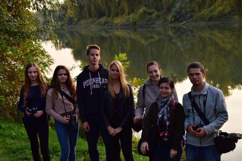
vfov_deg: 22.6
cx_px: 121
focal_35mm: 60
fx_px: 403
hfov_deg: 33.4
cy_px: 80
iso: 250
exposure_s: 1/80
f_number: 6.3
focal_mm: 40
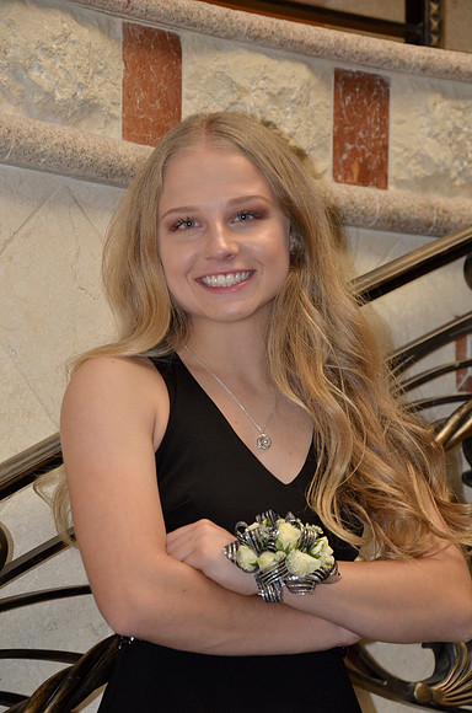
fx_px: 2964
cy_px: 356
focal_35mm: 150
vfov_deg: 13.7
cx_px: 236
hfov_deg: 9.1
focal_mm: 100
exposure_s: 1/30
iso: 800
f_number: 5.3
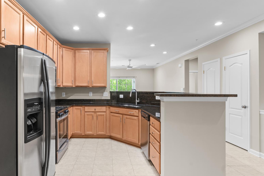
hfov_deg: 80.3
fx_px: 154
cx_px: 107
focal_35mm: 21
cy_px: 86
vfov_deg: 59.5
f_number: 8
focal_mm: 16
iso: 320
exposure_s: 1/2.5
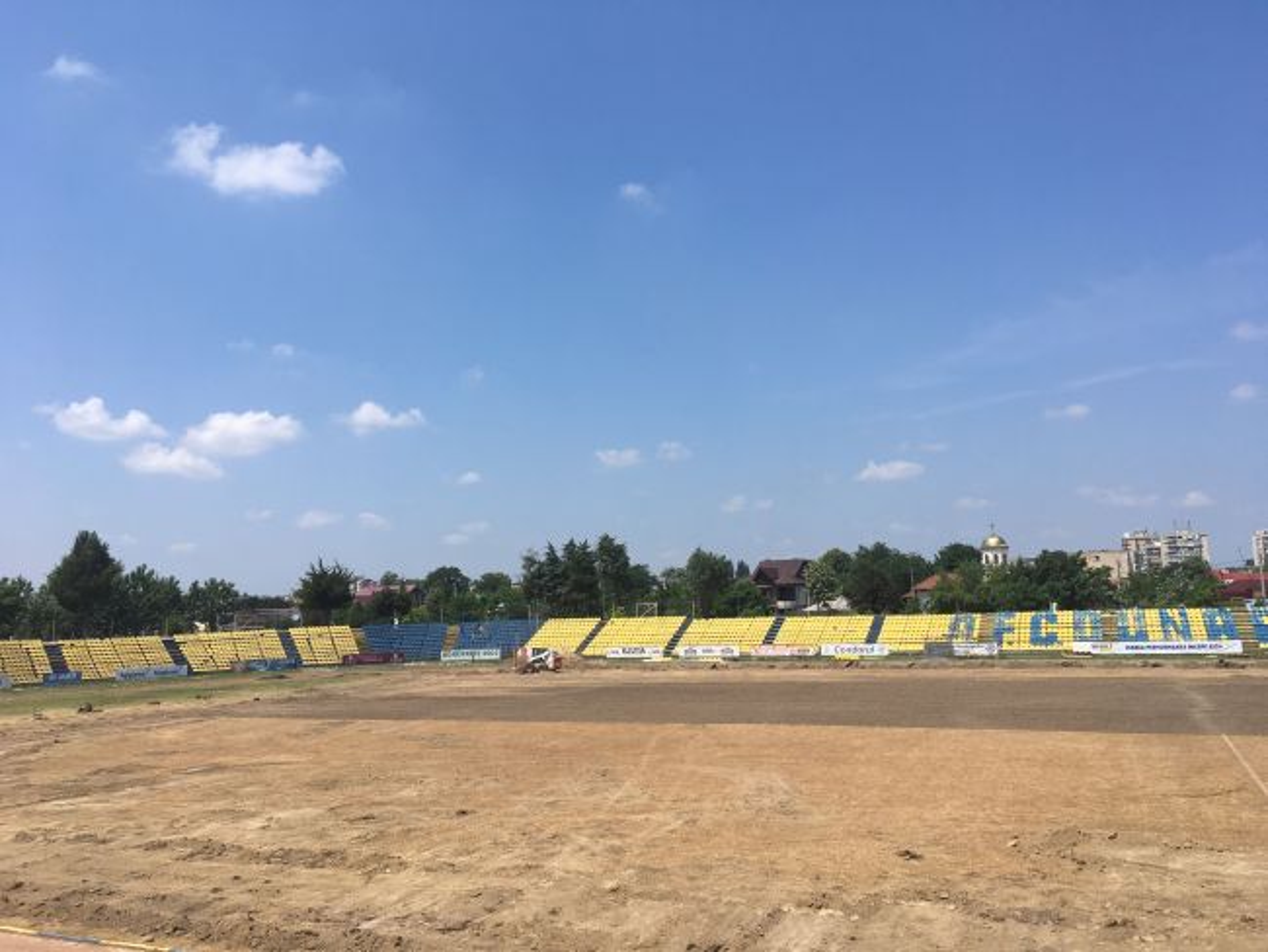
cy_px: 476
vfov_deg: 48.3
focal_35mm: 29
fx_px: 1063
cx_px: 634
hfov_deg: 61.6
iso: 25
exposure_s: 1/2137
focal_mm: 4.15
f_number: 2.2
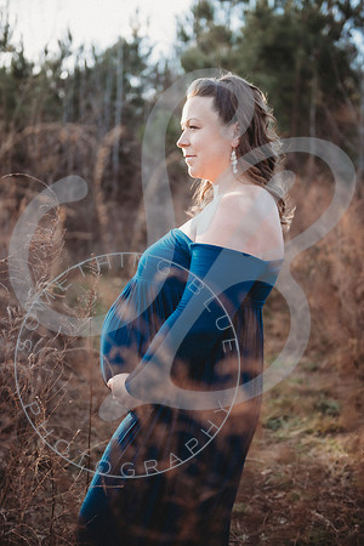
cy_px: 273
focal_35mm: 48
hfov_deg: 28.1
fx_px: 728
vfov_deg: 41.1
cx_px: 182
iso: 100
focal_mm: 48
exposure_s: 1/160
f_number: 2.8
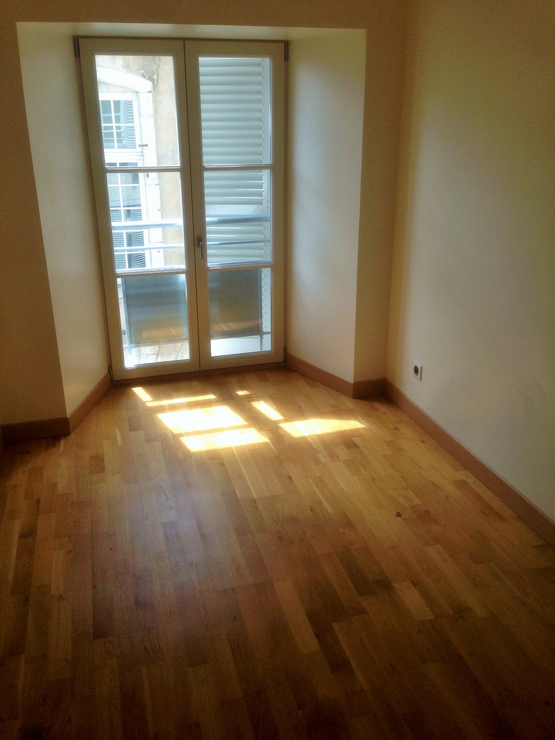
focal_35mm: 33
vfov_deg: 55.4
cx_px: 278
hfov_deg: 42.9
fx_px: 705
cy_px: 370
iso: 64
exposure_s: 1/271
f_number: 2.4
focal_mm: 4.12
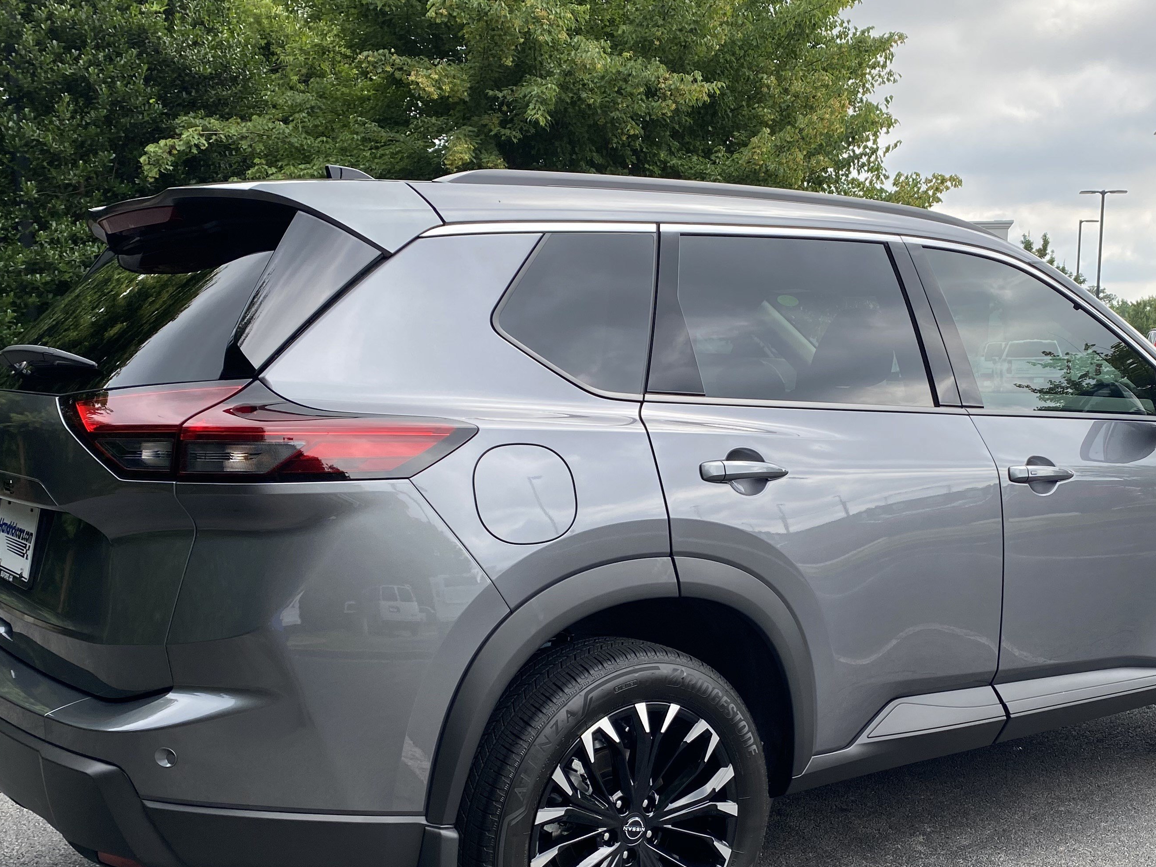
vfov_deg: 35.7
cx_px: 680
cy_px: 554
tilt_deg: -6.9
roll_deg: -0.5
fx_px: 1336
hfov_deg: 46.6
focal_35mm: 40
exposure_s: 1/633
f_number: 1.8
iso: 32
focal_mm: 4.25
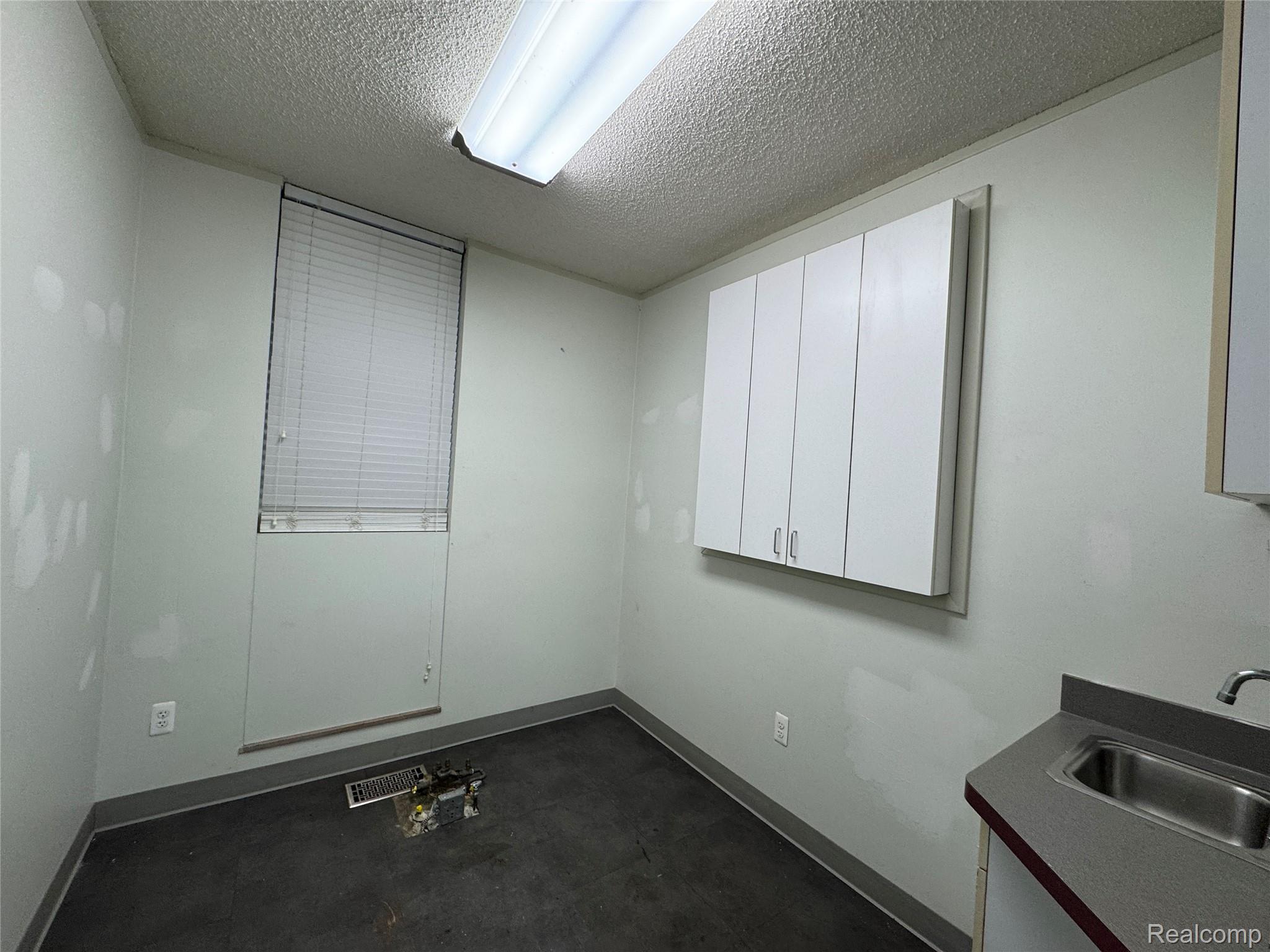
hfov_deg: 102.1
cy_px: 476
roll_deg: -4.0
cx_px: 635
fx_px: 514
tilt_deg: +0.0
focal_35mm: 14
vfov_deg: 85.7
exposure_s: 1/120
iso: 125
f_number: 2.2
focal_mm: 2.22
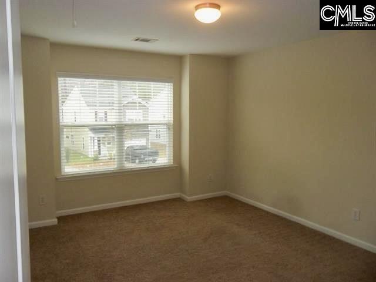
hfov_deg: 65.3
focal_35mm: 27
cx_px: 188
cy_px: 141
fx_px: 293
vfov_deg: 51.4
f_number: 3.5
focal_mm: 4.9
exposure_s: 1/45
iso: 200
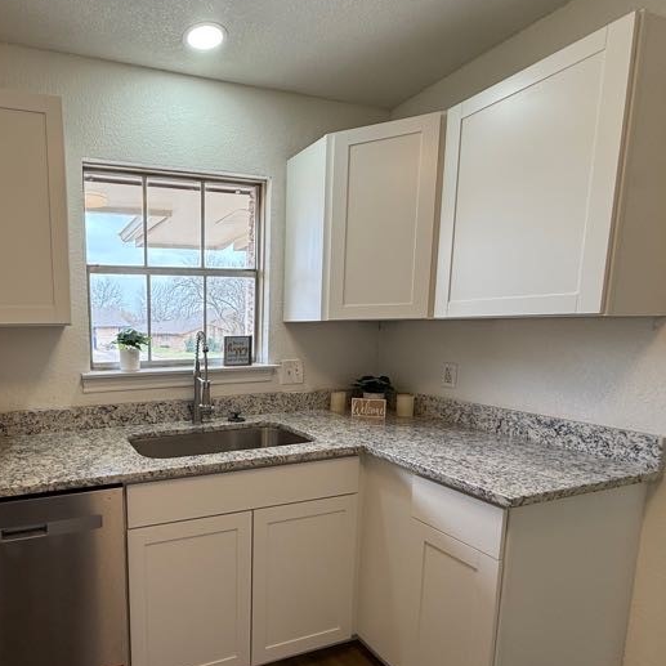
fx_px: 435
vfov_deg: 74.3
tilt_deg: -7.0
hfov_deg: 70.3
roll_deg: +0.8
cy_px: 385
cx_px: 175
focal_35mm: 20
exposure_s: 1/120
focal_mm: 2.22
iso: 100
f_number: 2.2
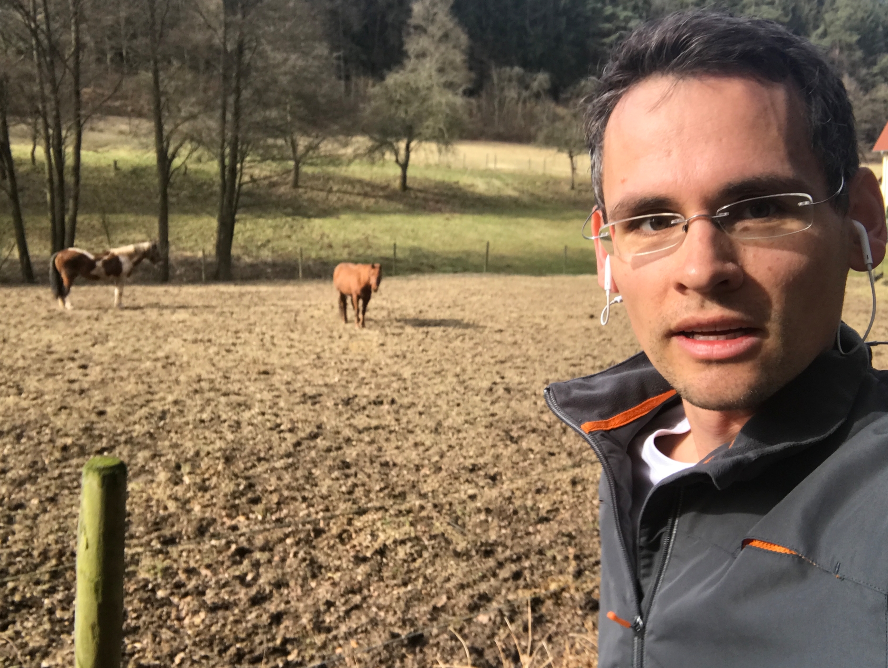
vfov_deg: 40.7
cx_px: 443
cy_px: 314
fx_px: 899
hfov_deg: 52.6
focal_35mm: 35
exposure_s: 1/359
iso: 25
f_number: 2.2
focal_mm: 2.87
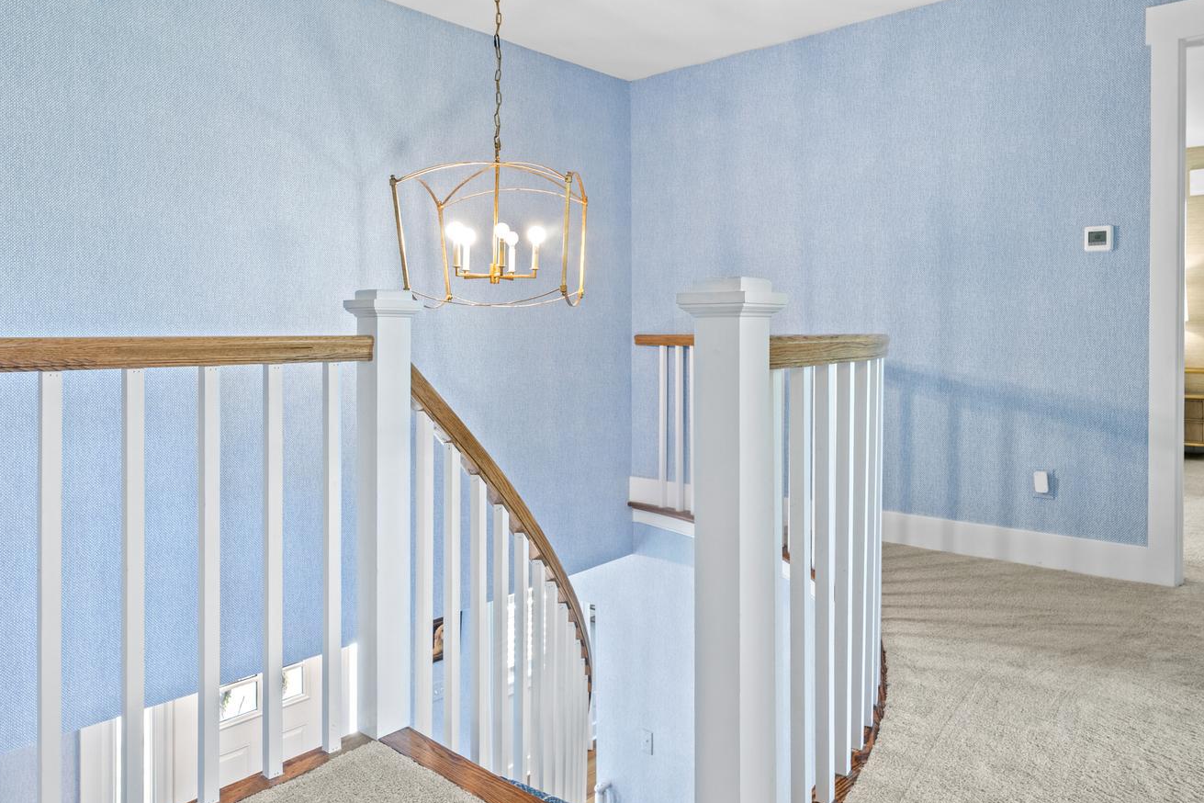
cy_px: 339
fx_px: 836
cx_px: 661
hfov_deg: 71.3
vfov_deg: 51.1
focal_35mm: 25
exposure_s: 1/3
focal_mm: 16
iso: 400
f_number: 8
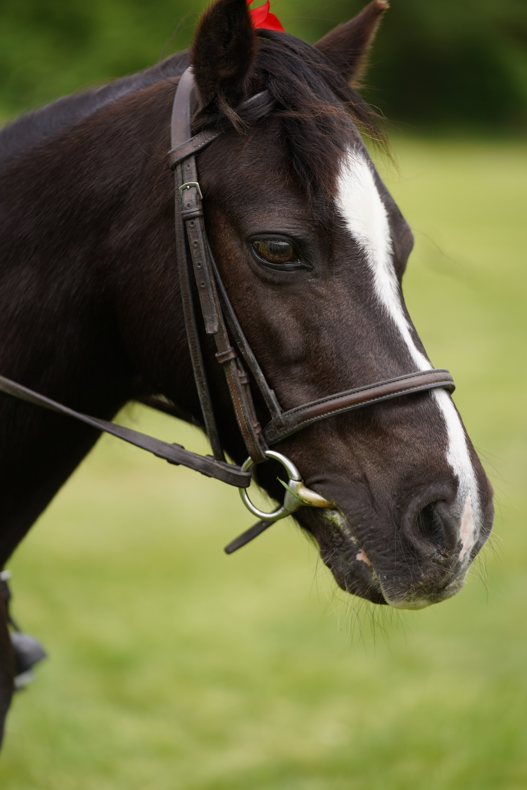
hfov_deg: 9.6
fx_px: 3139
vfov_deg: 14.3
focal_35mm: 143
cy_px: 374
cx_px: 275
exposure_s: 1/800
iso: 100
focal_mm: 133
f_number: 2.8
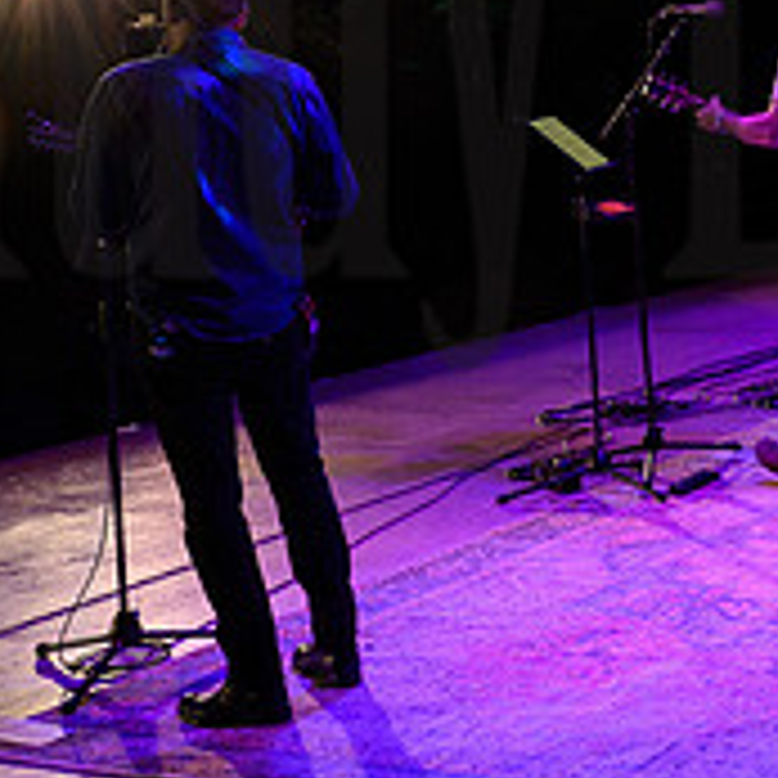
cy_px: 49
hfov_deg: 21.5
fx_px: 1882
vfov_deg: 22.7
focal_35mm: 74
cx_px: 967
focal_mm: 26
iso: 6400
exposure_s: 1/125
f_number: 10
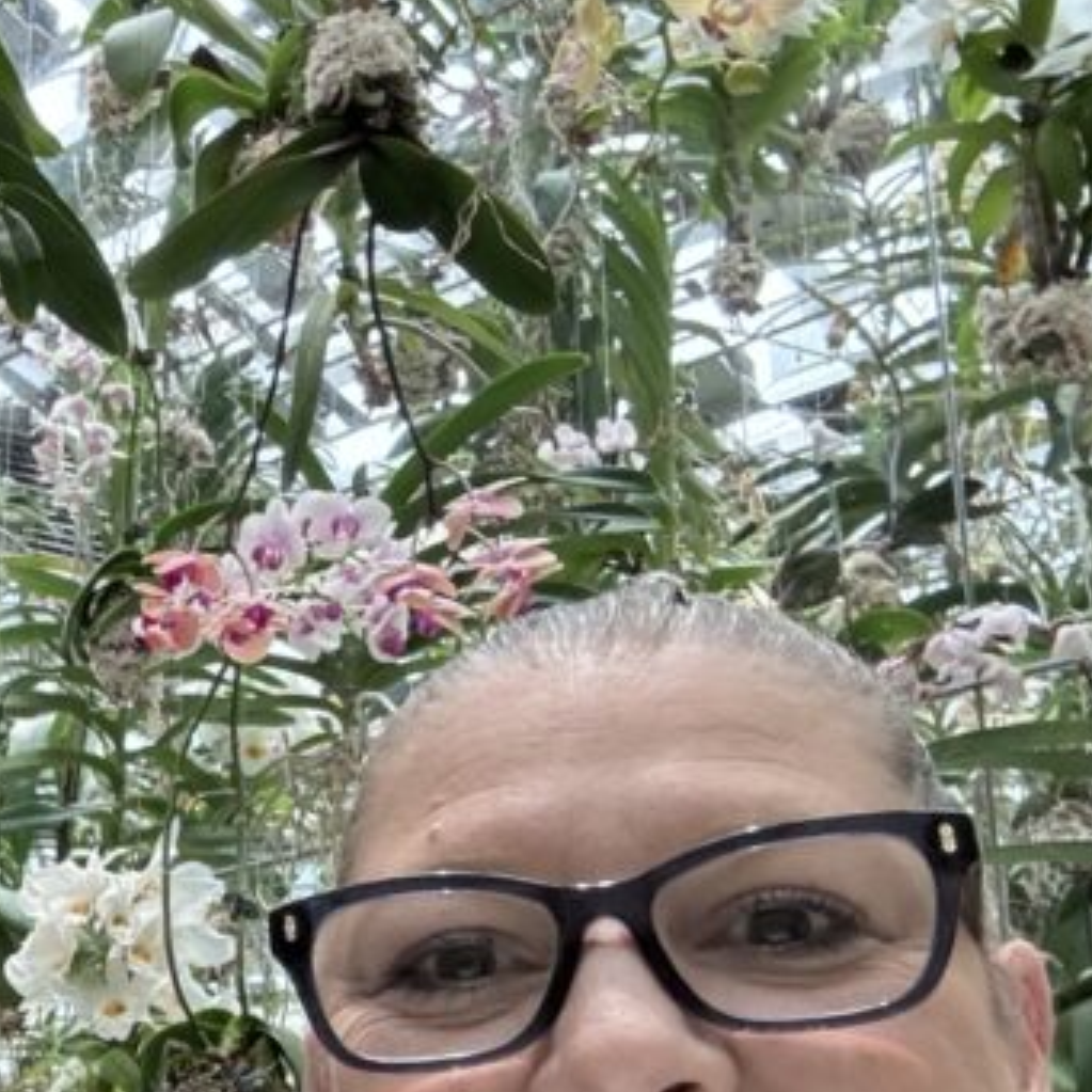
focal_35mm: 61
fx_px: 2177
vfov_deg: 27.5
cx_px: -375
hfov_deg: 24.2
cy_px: 913
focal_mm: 2.69
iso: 200
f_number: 1.9
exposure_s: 1/50
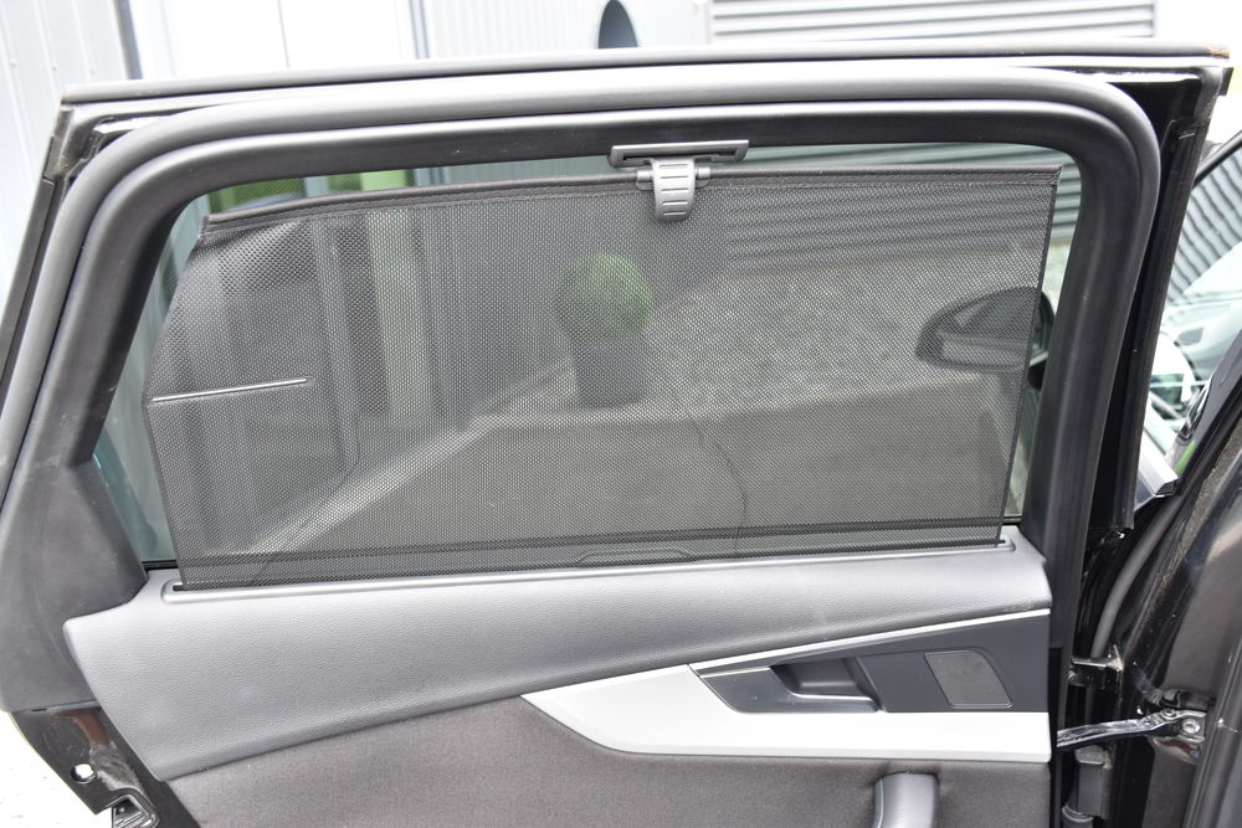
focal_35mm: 34
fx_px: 1190
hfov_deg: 55.1
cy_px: 414
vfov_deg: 38.4
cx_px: 621
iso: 400
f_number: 4.5
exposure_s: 1/80
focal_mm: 23
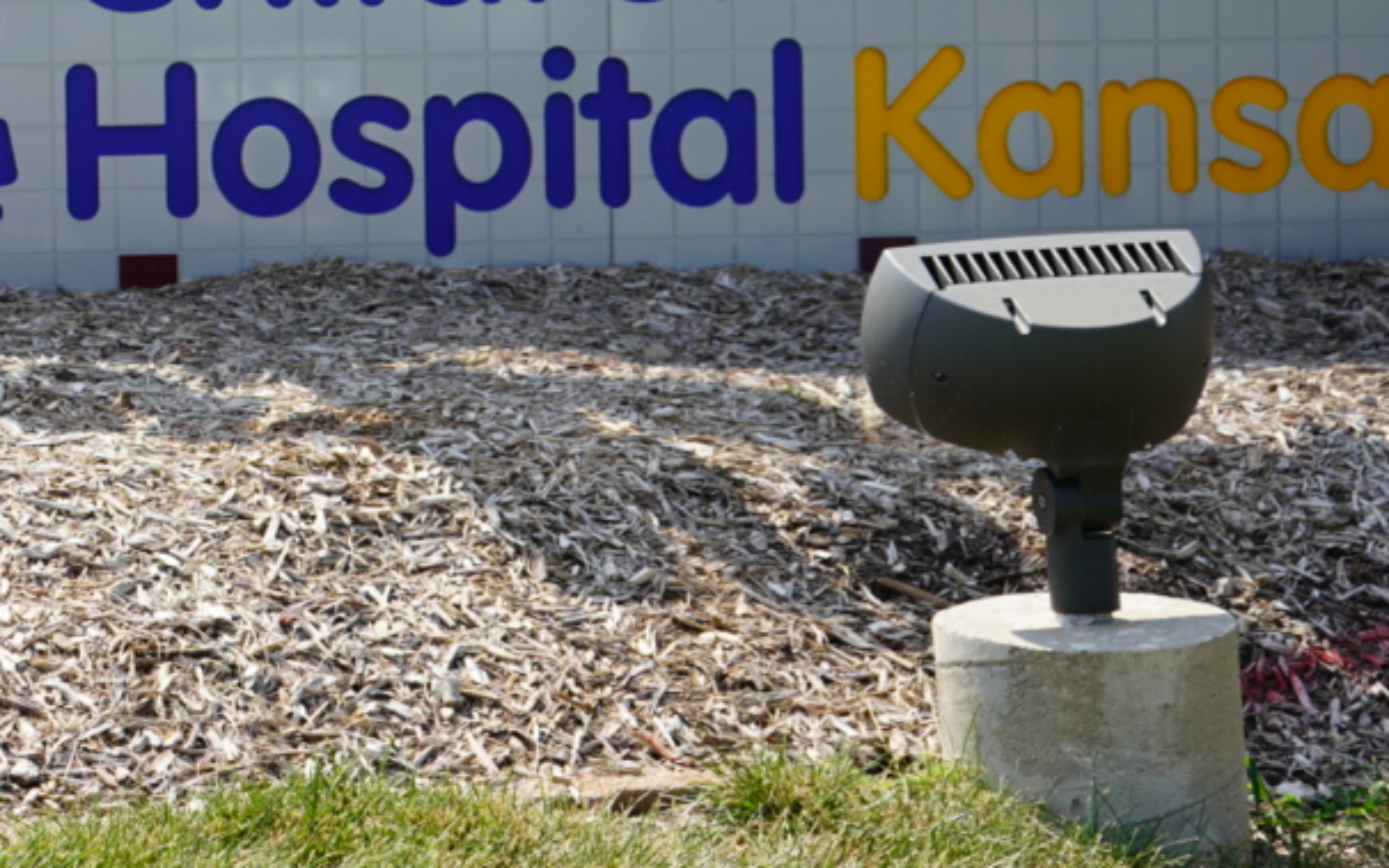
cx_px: -250
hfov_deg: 18.7
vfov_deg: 12.1
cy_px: -117
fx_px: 4013
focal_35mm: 106
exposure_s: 1/320
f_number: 5
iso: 100
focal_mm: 39
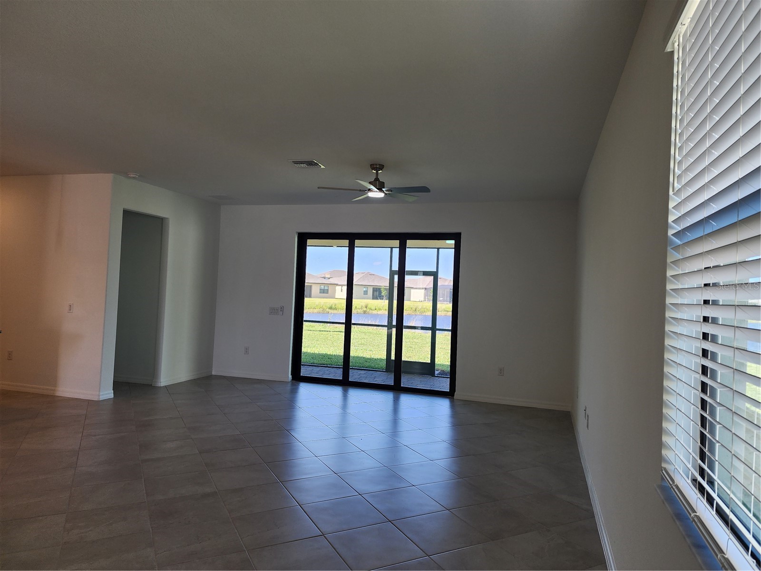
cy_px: 286
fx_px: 506
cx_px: 380
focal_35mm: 23
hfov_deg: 73.9
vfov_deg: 58.9
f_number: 1.8
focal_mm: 6.4
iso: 50
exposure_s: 1/180
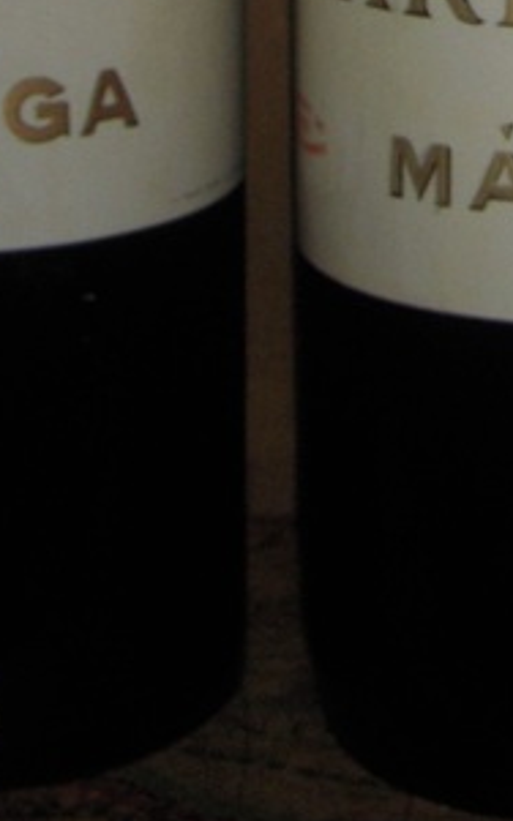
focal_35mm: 137
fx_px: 3066
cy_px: -431
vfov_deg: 14.2
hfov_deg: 9.4
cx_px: 658
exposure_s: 1/30
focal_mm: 6.3
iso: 100
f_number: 3.3
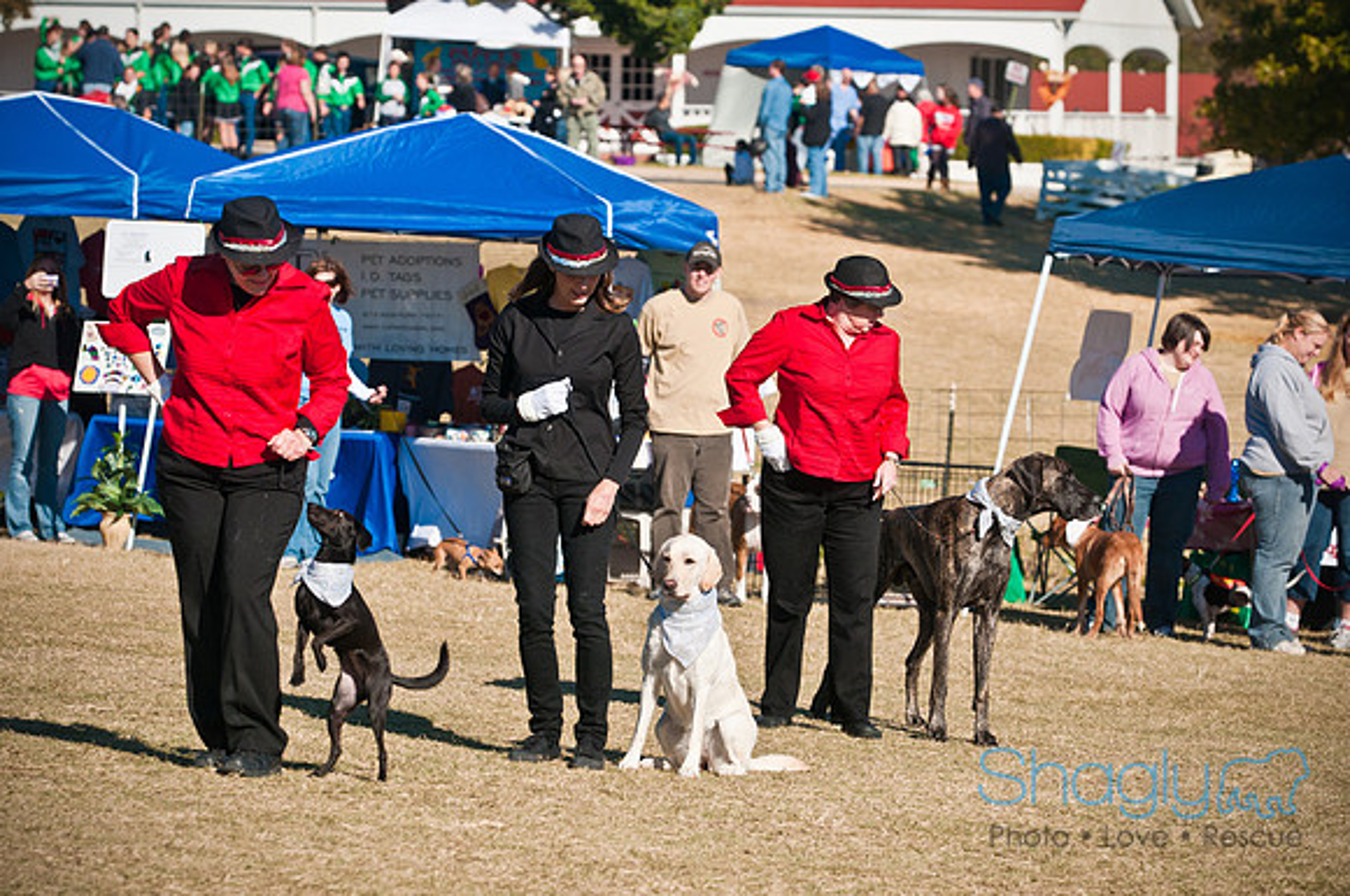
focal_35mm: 195
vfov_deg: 7.0
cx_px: 675
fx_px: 7302
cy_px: 448
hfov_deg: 10.6
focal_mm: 130
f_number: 5.6
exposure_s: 1/2500
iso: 400
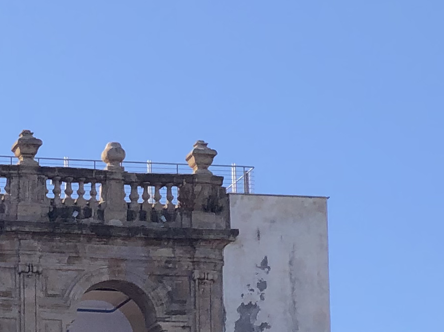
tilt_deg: +9.1
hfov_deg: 8.2
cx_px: -374
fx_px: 2975
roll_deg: +0.6
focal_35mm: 232
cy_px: 623
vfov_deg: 6.3
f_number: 2.4
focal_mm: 6
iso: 16
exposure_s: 1/827
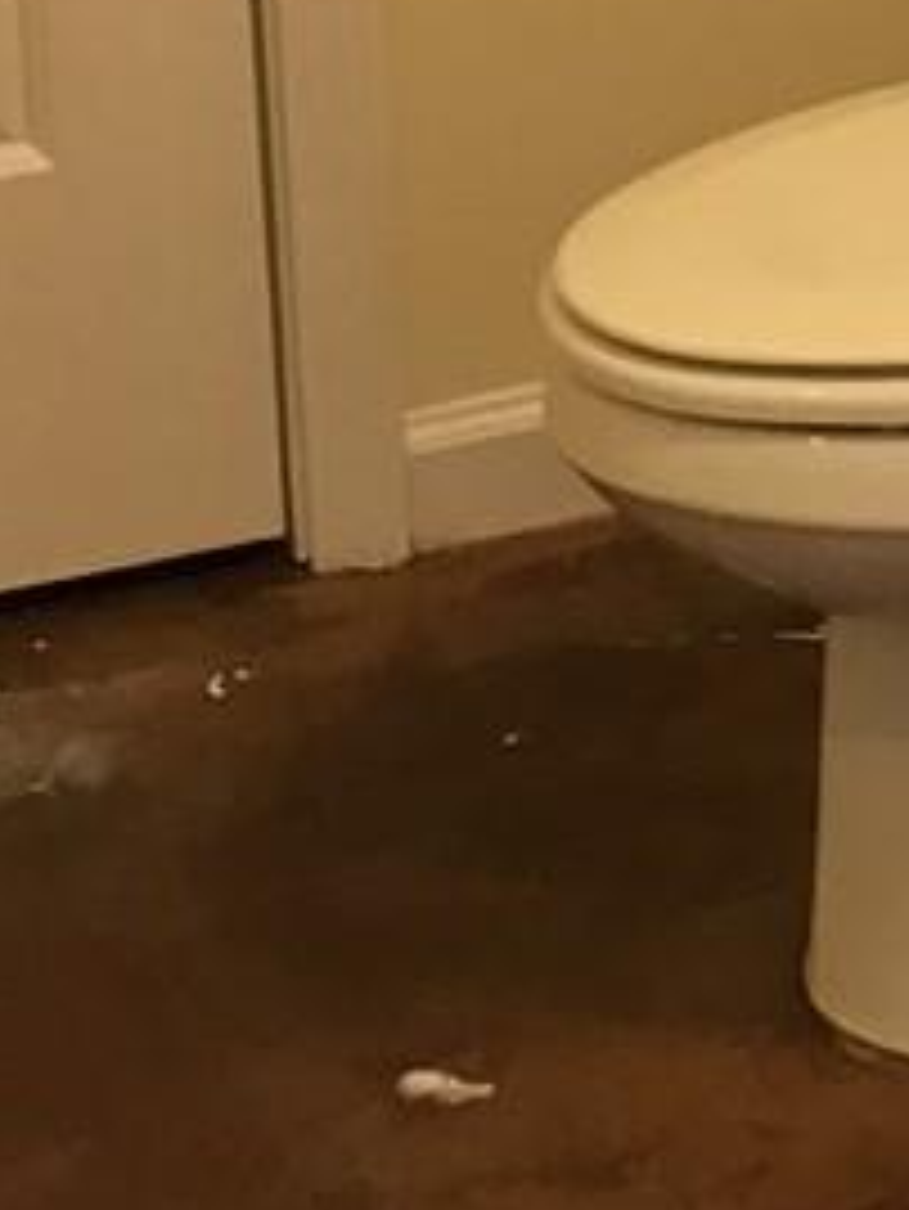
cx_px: 1220
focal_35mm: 156
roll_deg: +0.3
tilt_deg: -17.0
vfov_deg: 12.4
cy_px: -148
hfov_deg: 9.3
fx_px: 5458
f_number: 1.8
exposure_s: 1/20
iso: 40
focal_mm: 3.99
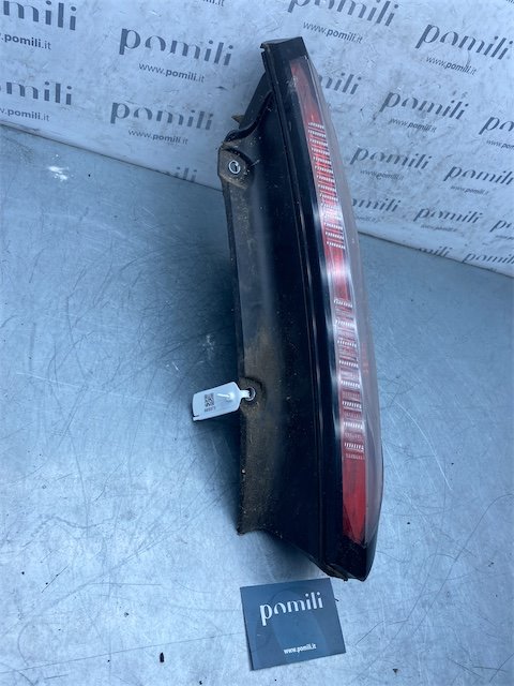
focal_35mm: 26
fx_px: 515
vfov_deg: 67.3
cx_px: 257
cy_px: 343
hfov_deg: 53.1
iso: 32
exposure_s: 1/799
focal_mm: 4.25
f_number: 1.8
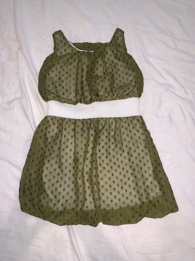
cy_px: 130
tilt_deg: -81.0
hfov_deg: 53.1
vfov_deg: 67.3
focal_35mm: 26
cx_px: 98
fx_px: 195
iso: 32
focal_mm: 4.25
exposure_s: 1/24
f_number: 1.8
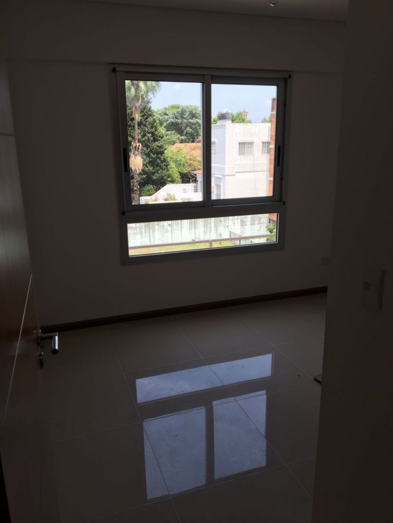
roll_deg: -0.3
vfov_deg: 61.6
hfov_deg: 48.2
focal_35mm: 29
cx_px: 196
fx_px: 439
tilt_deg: -14.4
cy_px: 262
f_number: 2.2
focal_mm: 4.15
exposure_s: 1/316
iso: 25
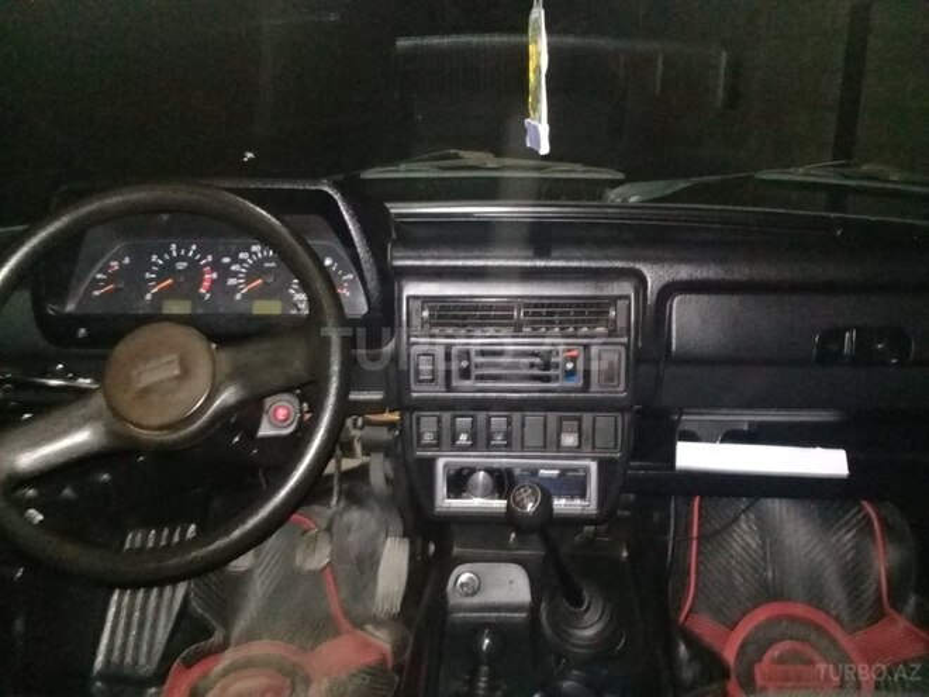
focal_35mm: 31
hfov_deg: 58.4
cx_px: 464
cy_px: 348
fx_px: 832
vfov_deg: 45.4
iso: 800
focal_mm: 3.3
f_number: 2.2
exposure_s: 1/15
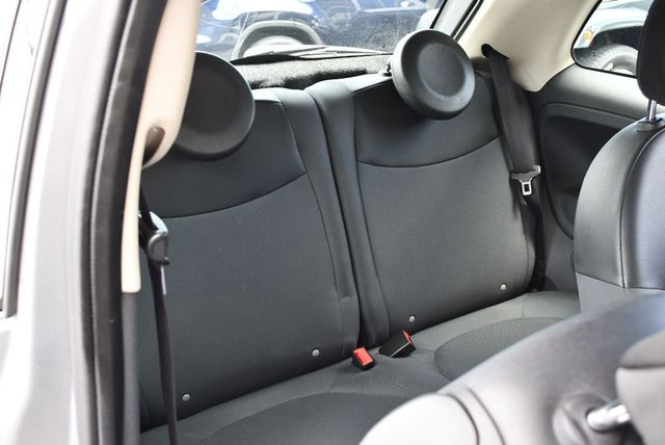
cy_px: 222
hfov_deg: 53.1
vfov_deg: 36.9
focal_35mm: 36
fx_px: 666
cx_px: 332
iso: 800
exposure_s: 1/250
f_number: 3.5
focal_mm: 18
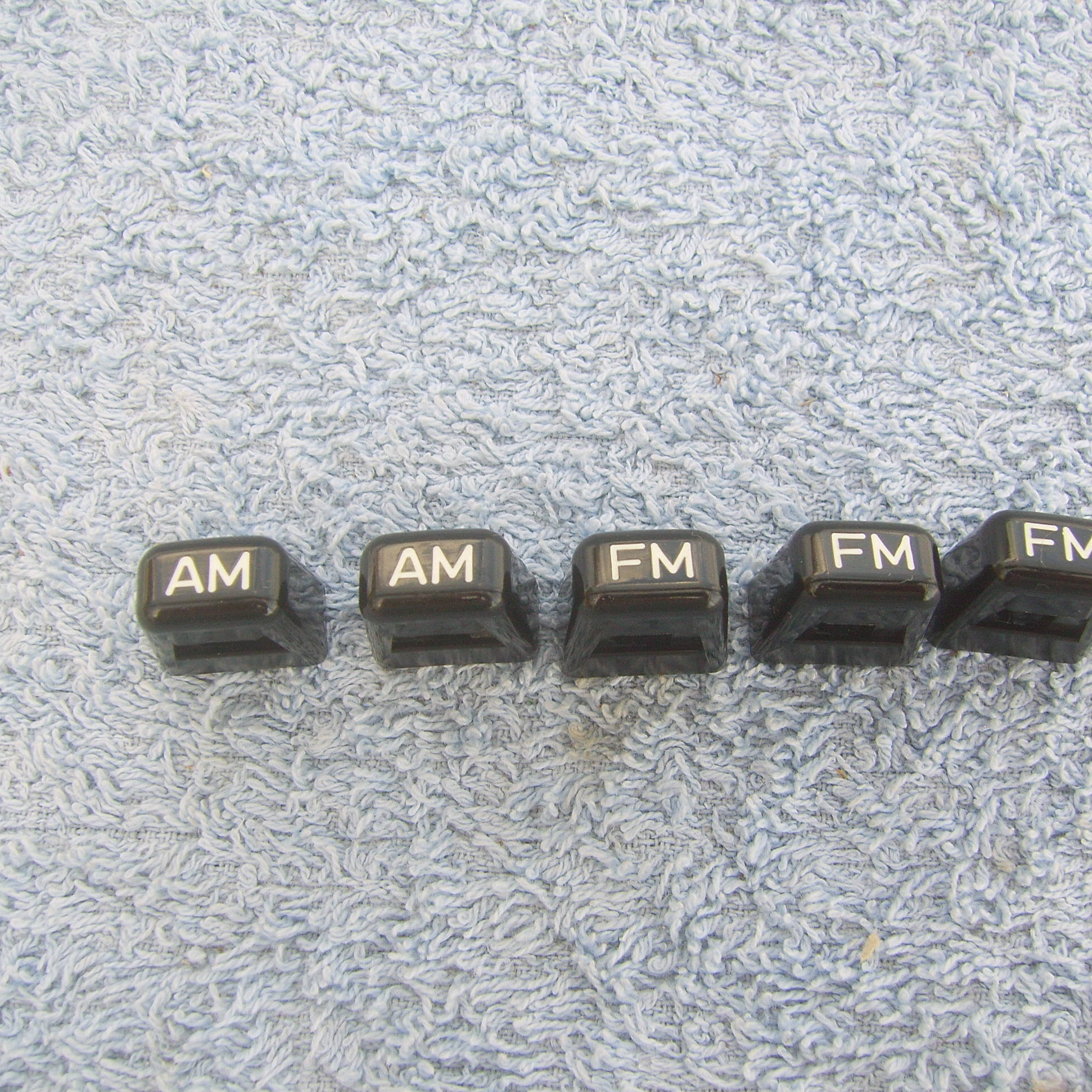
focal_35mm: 45
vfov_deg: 37.6
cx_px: 555
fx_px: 1606
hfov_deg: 37.6
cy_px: 547
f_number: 4.5
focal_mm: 7.8
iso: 50
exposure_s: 1/100
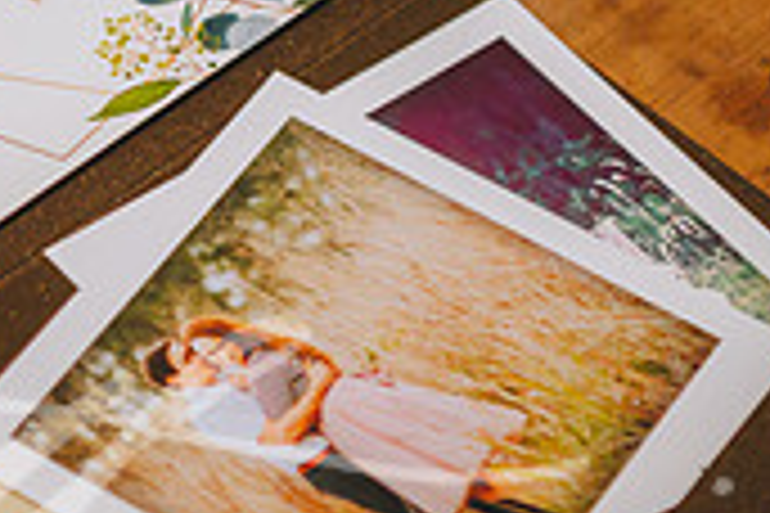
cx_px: 50
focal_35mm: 237
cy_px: 63
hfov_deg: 8.6
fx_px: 5069
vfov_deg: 5.8
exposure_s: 1/160
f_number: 2.8
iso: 2000
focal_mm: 70
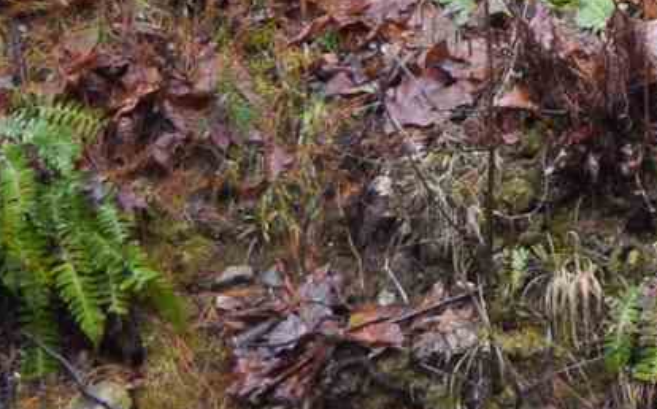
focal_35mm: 318
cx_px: 1239
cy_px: -1149
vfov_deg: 3.9
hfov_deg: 6.4
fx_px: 5689
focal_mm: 28
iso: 400
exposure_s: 1/100
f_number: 5
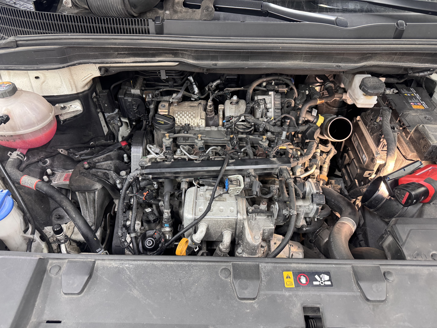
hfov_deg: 71.6
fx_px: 303
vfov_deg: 56.8
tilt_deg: -44.0
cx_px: 218
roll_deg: -0.7
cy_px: 164
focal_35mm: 24
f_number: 1.78
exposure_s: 1/60
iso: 400
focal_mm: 6.76
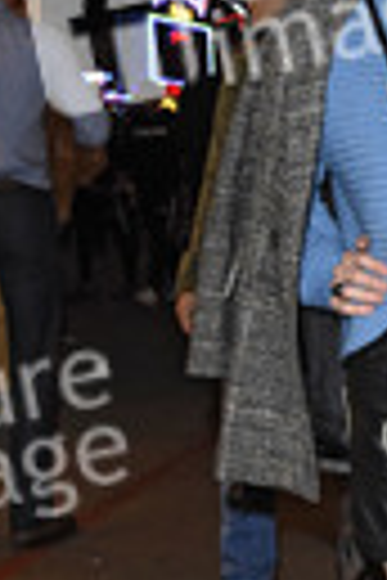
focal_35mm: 84
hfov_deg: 15.9
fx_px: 1354
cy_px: 234
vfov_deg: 24.2
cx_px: 387
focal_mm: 18
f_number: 6.3
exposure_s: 1/160
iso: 1600
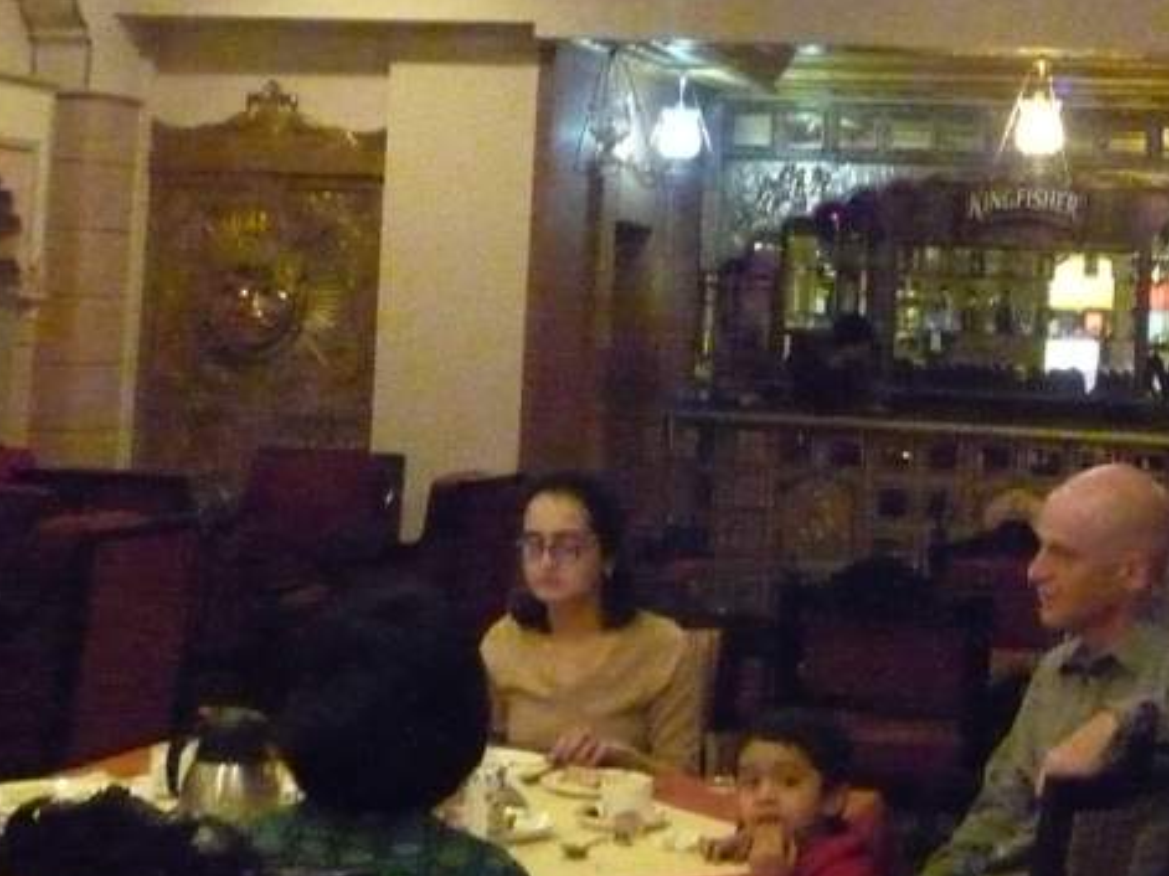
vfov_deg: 18.5
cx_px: 814
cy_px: 156
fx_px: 2667
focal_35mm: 79
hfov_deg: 24.6
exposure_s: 1/30
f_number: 2.8
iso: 1600
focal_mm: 4.5
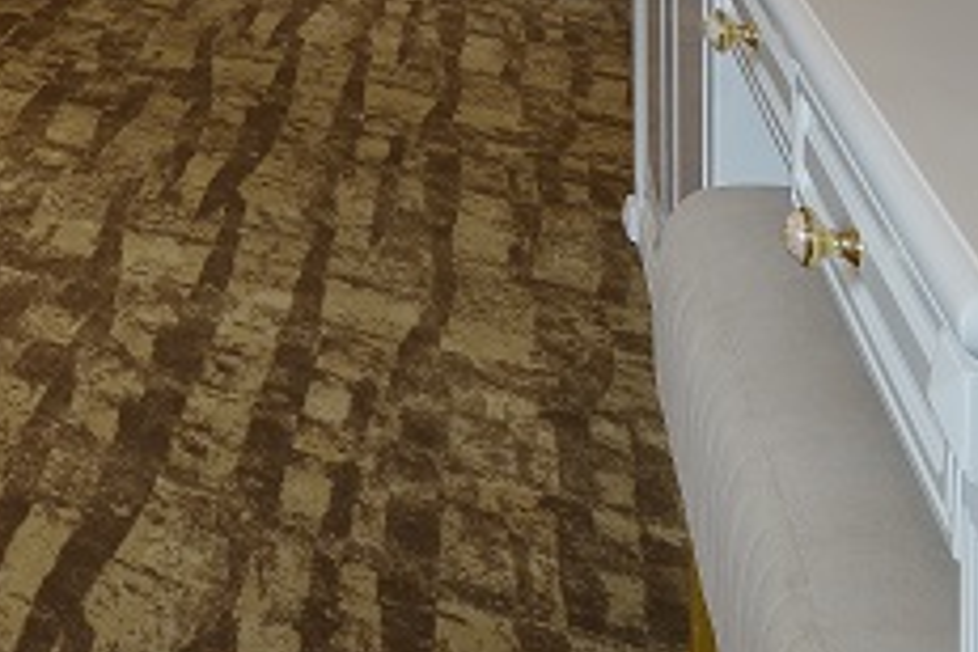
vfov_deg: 19.3
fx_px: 1413
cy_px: -533
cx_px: -525
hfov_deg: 26.4
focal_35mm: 52
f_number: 13
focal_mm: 12
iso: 100
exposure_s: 1/5
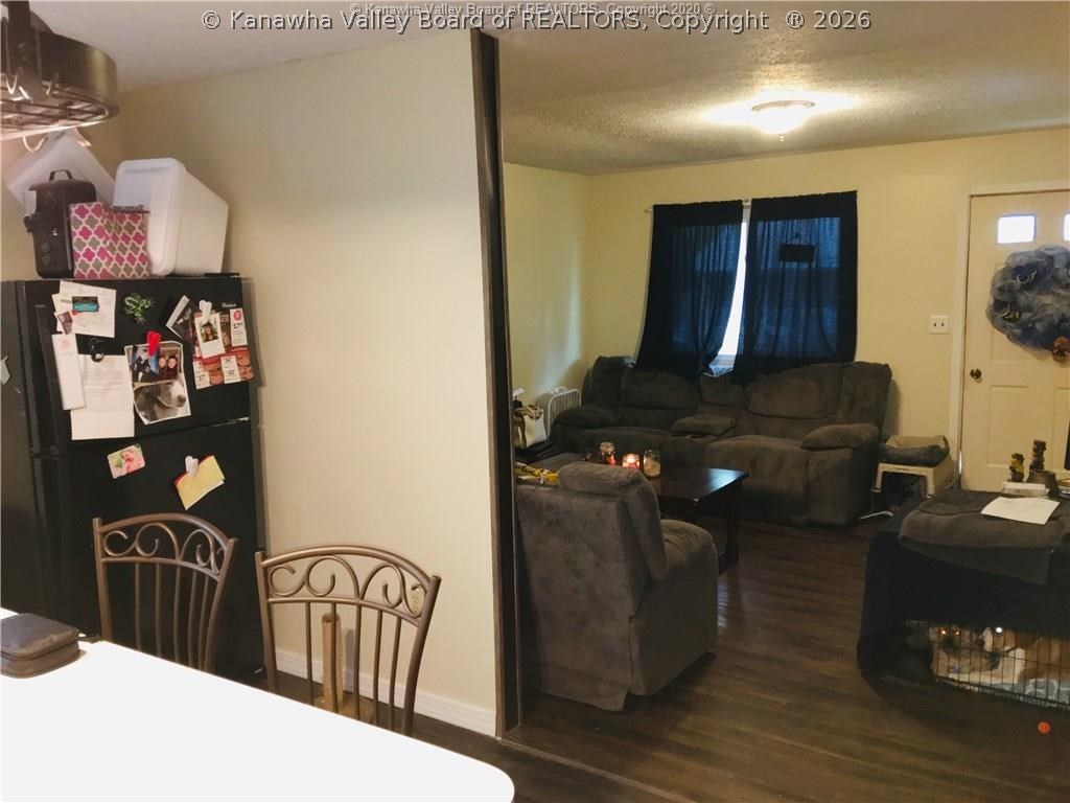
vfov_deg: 48.2
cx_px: 535
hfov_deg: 61.7
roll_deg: +1.0
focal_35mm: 29
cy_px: 402
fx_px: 896
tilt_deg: -6.4
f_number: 2.2
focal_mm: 4.15
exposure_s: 1/16
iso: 200
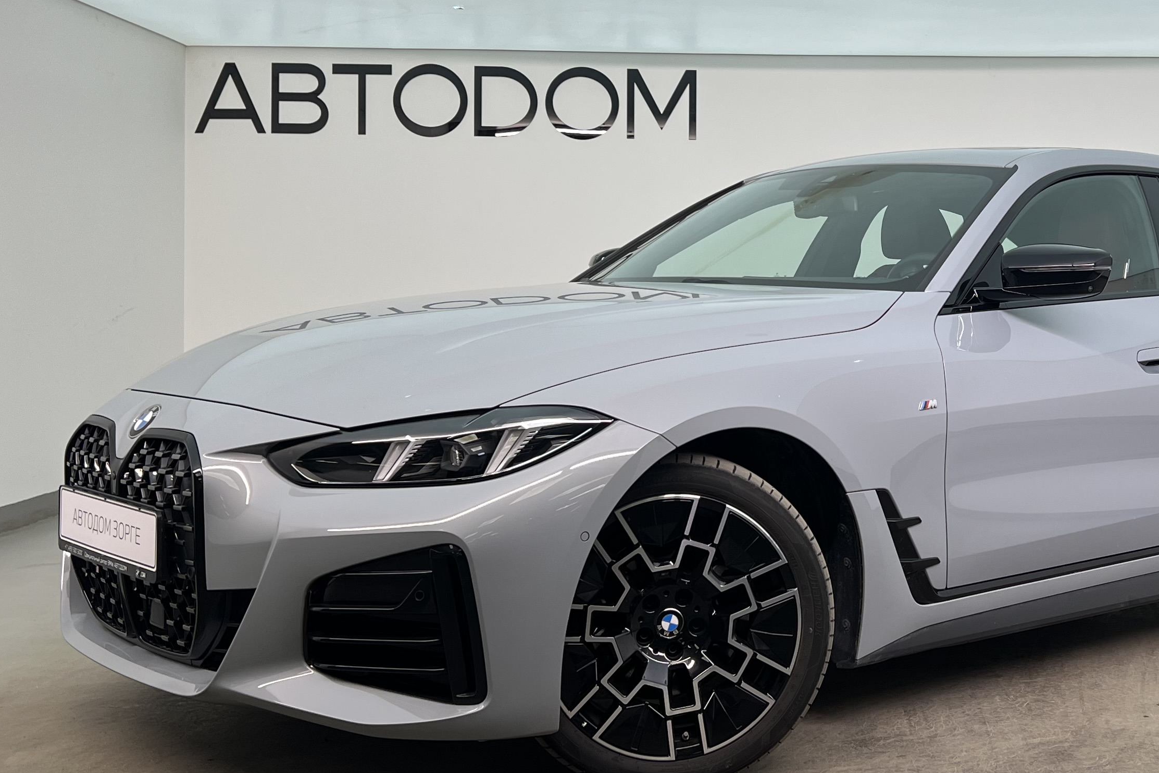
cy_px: 301
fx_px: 1577
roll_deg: -0.7
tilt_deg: -1.2
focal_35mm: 49
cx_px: 812
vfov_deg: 27.4
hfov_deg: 39.6
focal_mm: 5.7
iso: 40
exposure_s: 1/84
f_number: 1.5
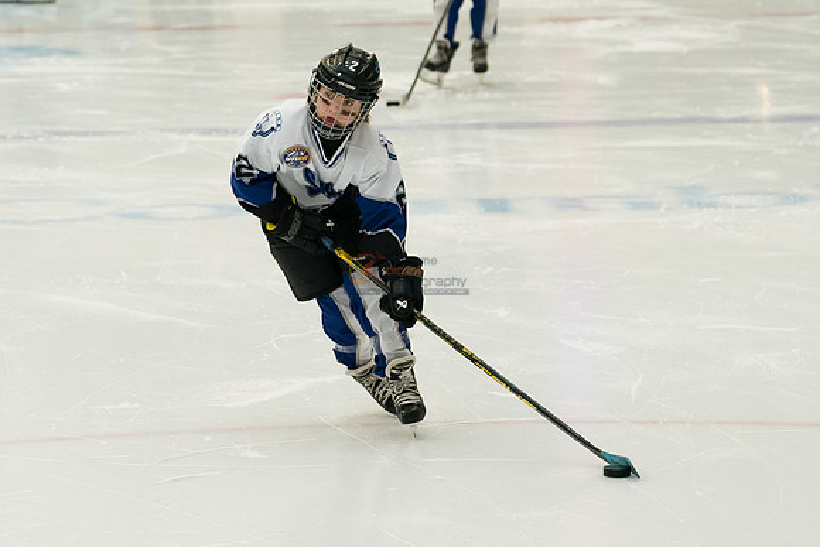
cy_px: 306
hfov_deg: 10.3
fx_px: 4526
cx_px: 315
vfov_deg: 6.9
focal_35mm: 199
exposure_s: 1/1600
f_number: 3.5
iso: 1600
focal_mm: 90
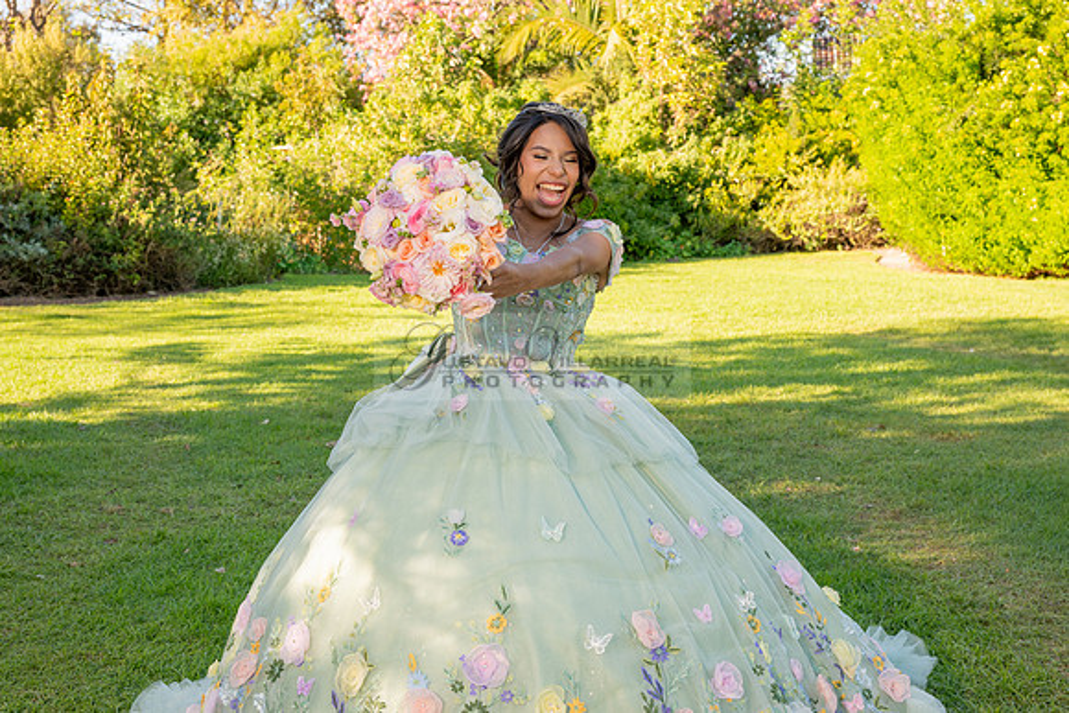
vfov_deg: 27.0
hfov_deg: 39.6
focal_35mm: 50
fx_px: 1485
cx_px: 534
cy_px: 356
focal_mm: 50
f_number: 7.1
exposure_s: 1/200
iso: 200
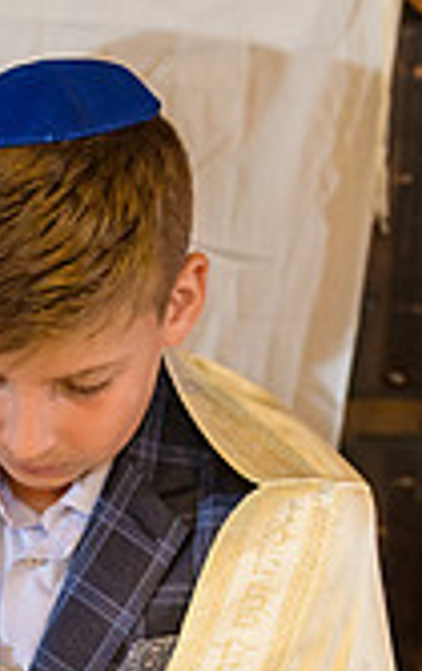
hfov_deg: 11.6
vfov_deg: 18.4
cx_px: 52
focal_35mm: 113
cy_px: 384
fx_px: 2070
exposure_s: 1/125
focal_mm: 32
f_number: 3.2
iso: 1600
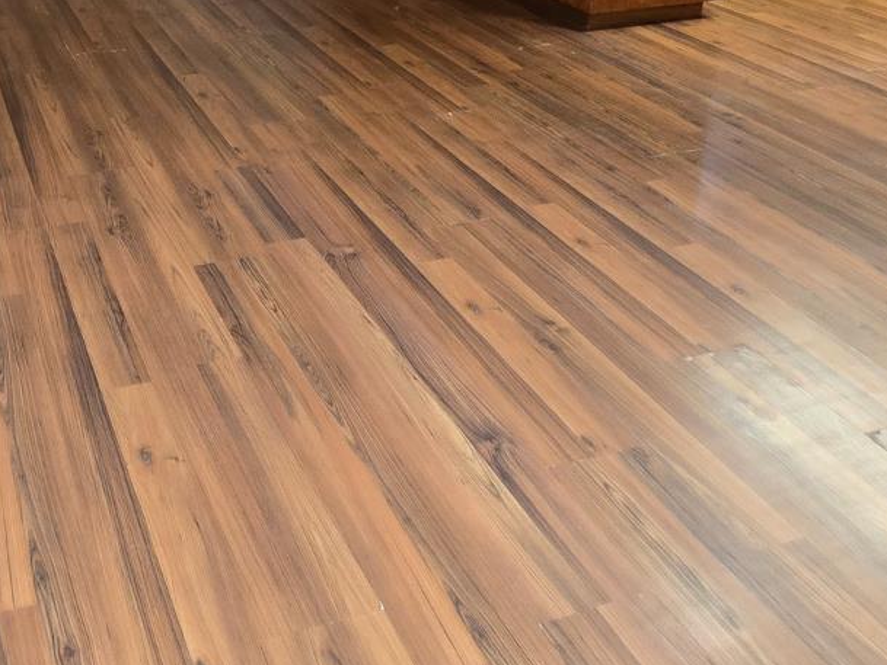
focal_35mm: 32
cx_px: 79
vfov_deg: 34.8
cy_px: -140
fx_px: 820
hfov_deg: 50.1
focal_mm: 2.2
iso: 320
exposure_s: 1/60
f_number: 2.2
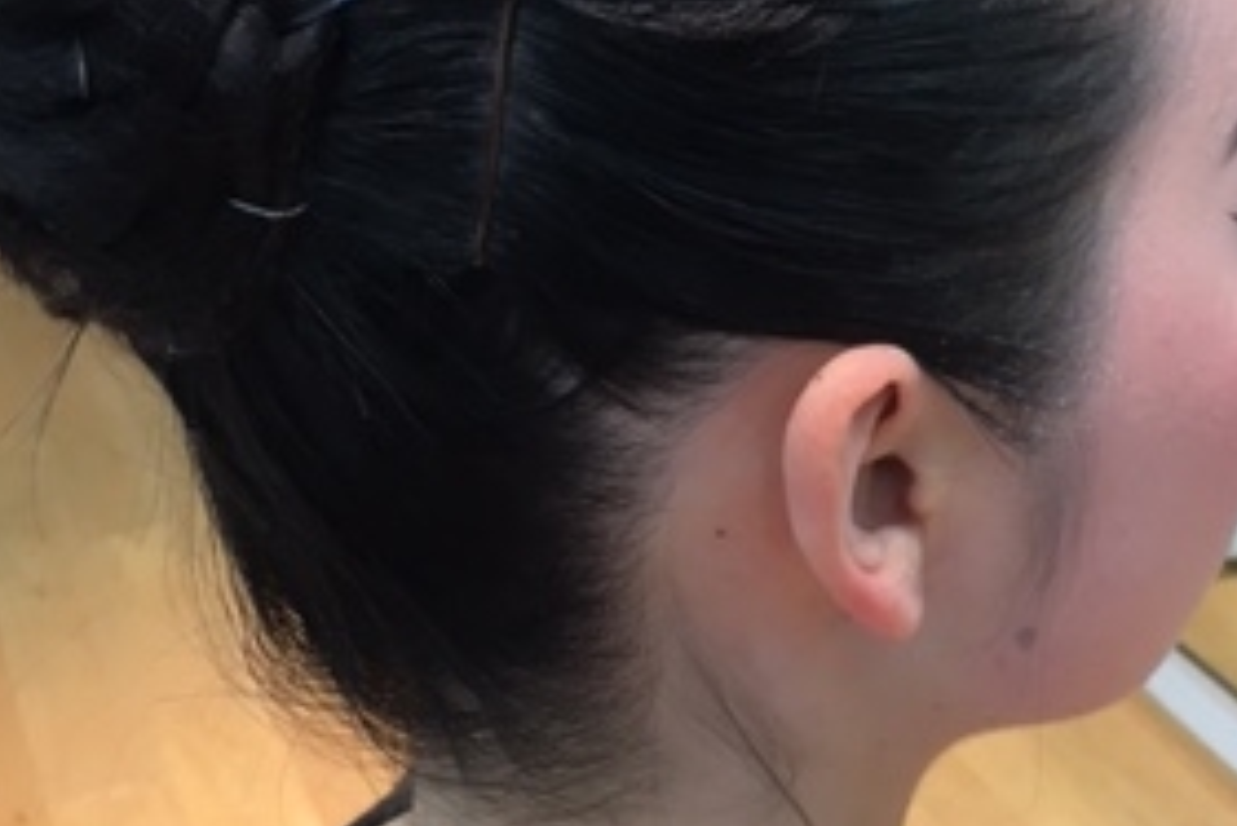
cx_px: 817
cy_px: 274
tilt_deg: -22.2
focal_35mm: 69
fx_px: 2372
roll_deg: +3.4
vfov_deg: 19.7
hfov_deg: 29.0
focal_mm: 4.15
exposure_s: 1/30
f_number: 2.2
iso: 50
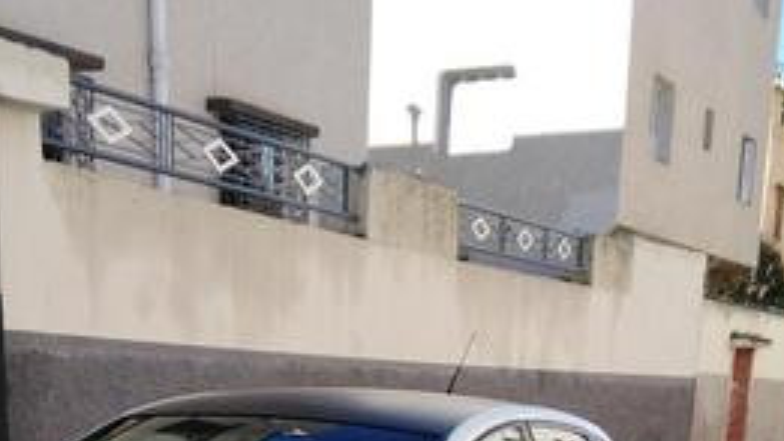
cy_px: 728
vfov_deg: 15.8
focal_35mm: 68
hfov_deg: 30.9
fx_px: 1414
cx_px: 318
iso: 100
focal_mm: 3.37
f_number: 2.2
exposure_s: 1/548
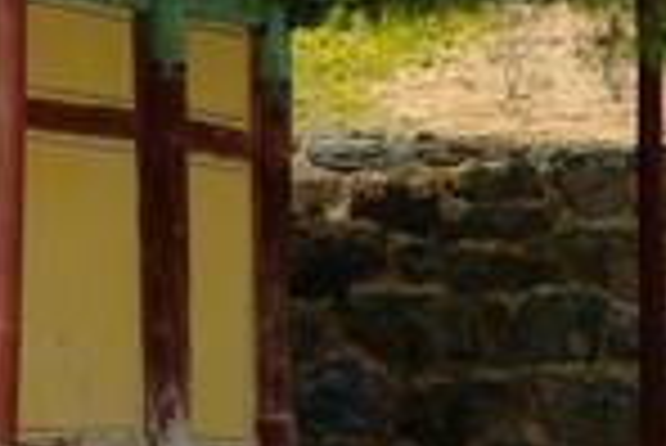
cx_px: -848
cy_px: -113
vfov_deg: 3.5
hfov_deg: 5.1
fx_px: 7277
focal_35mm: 393
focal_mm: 55
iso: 200
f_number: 11
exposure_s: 1/125
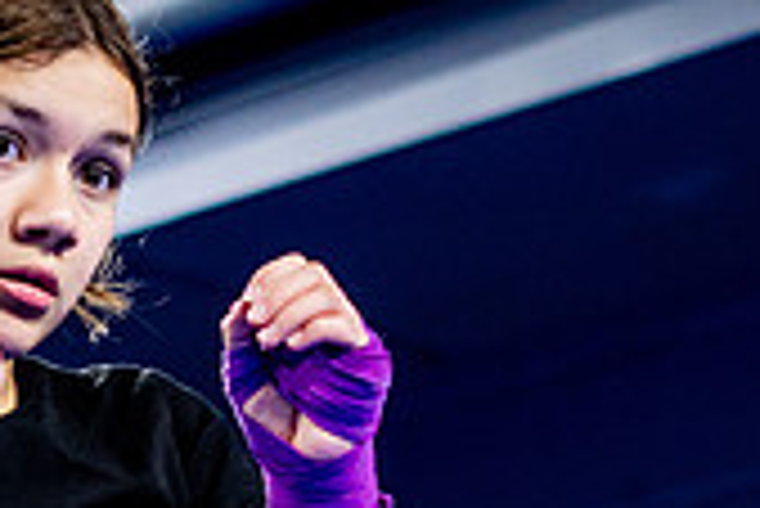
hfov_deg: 8.0
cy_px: 609
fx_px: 5430
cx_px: 144
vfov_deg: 5.3
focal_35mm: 257
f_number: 1.8
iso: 2000
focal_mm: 50
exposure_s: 1/500
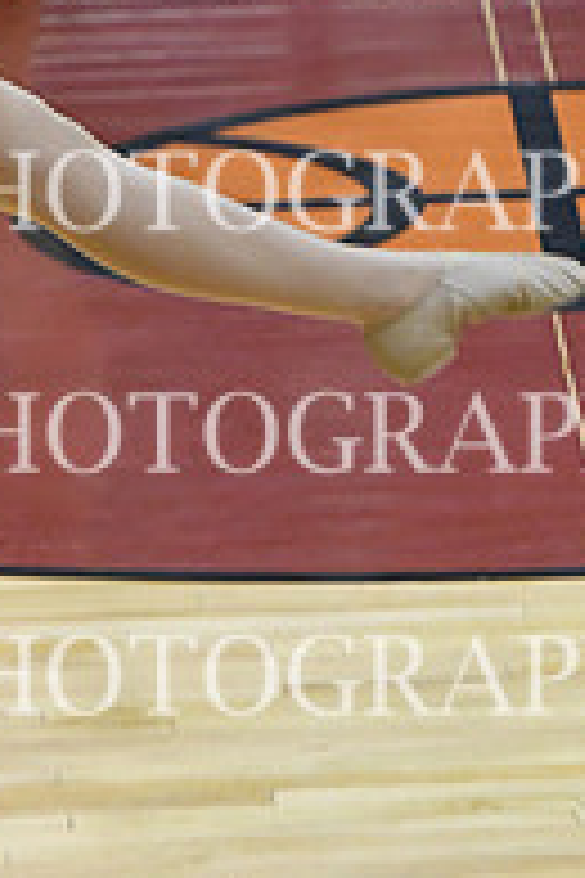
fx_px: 15696
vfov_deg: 3.2
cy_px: -414
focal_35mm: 644
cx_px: -133
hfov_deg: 2.1
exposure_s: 1/400
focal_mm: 145
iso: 4000
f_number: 3.5
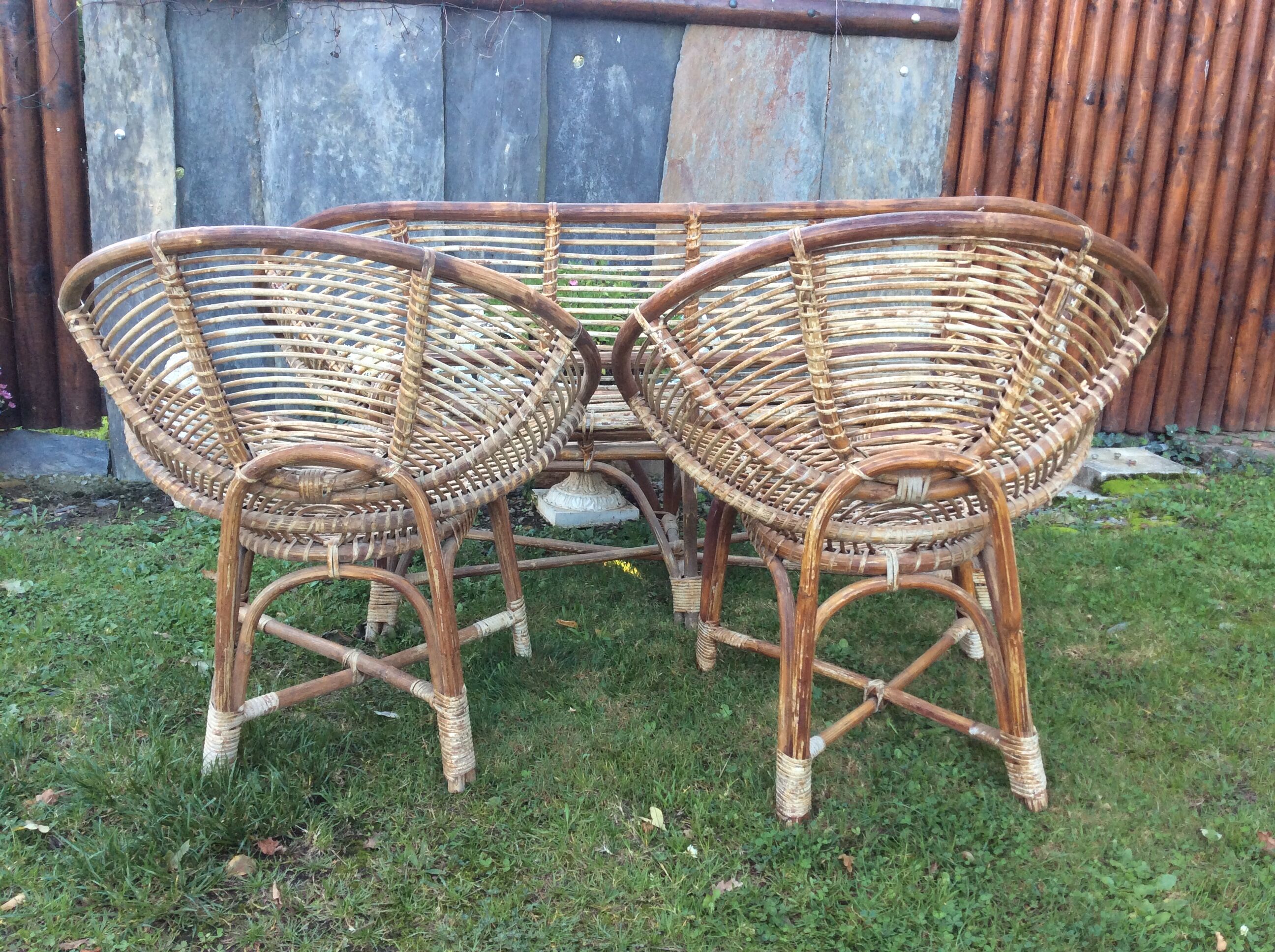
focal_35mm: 32
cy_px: 476
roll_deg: -2.3
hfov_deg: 56.9
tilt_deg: -15.7
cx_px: 638
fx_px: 1177
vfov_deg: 44.1
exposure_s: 1/50
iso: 40
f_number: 2.4
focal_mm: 3.3
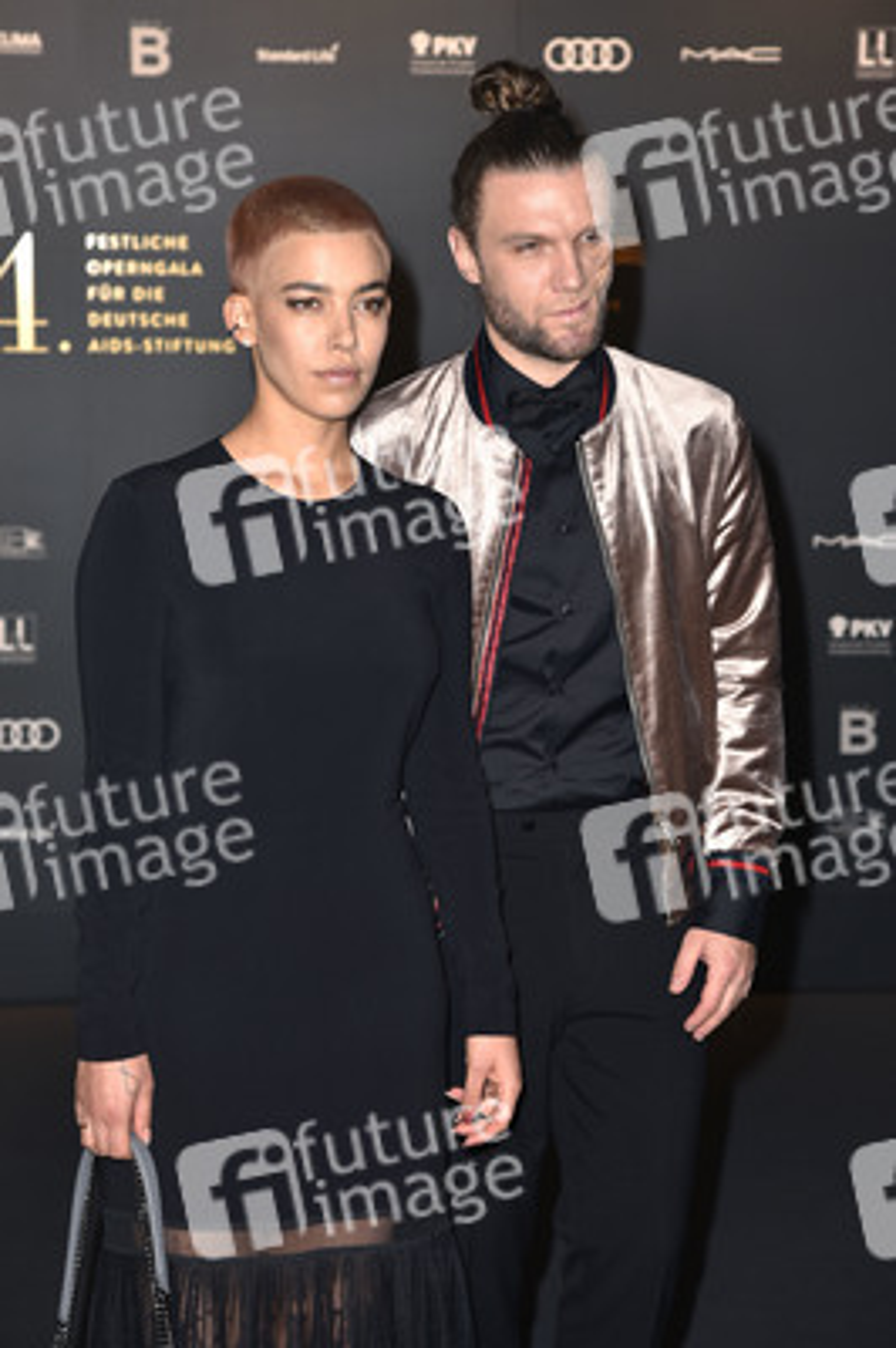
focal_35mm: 85
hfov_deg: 16.0
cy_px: 674
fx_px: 3179
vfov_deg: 23.9
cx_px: 448
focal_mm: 85
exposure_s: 1/200
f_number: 5.6
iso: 320
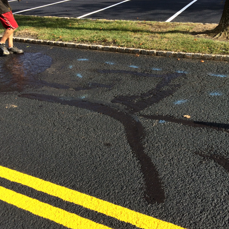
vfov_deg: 46.0
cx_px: 114
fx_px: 269
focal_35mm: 36
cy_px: 124
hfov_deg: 46.0
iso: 32
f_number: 2.2
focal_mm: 4.12
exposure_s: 1/1001
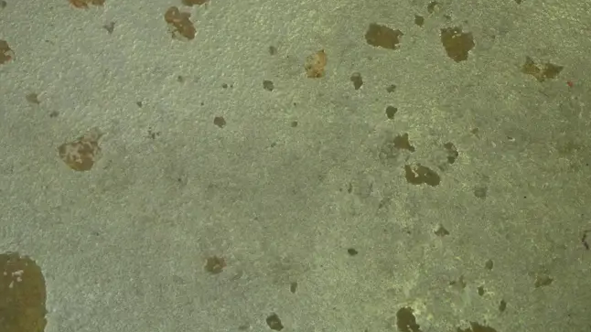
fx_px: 1191
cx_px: 176
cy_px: -1
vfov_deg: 15.6
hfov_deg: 27.6
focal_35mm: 76
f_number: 5.6
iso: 3200
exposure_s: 1/125
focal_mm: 22
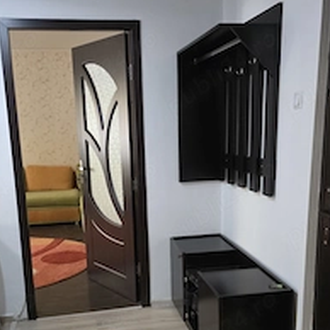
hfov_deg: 40.0
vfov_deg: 39.3
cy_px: 231
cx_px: 162
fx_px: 453
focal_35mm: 42
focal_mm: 6.3
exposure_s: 1/100
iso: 1250
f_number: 1.7
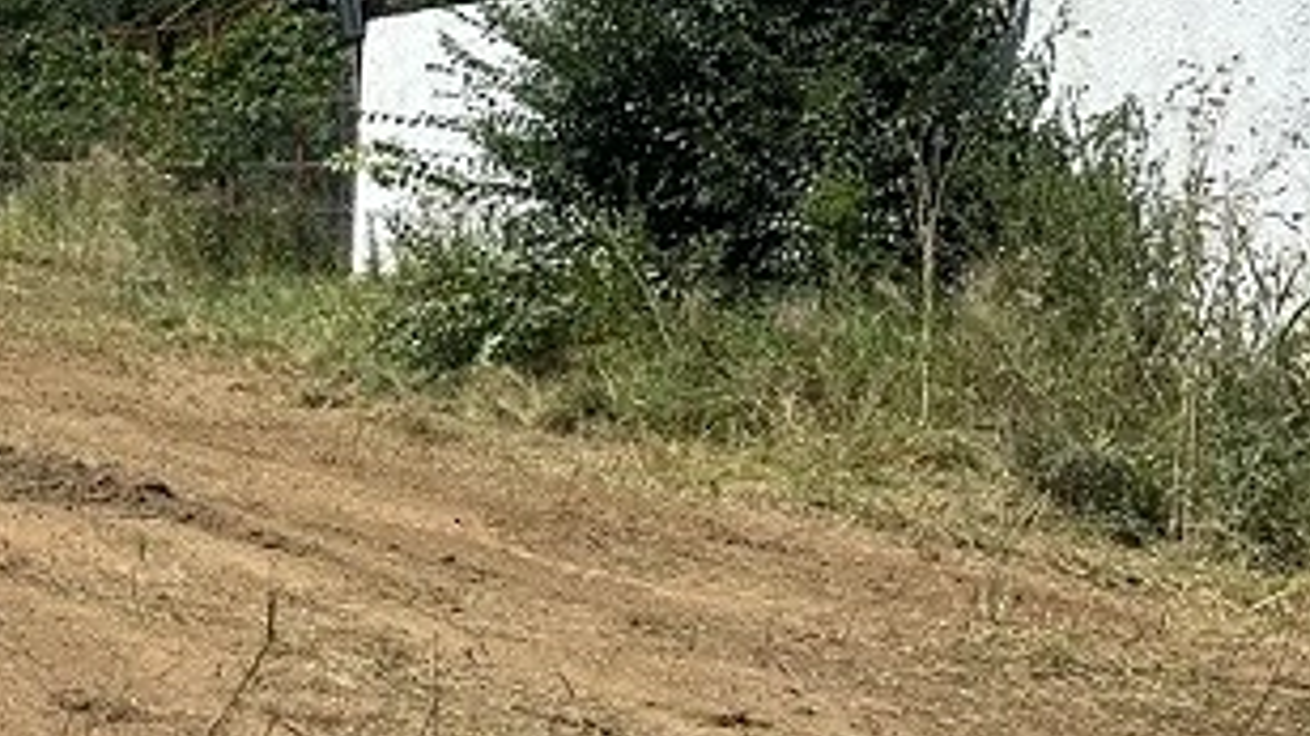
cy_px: 396
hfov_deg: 20.9
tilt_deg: -5.0
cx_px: -710
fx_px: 2952
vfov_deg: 14.2
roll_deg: +1.0
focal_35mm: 85
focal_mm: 6.86
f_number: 1.78
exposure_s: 1/5263
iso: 80
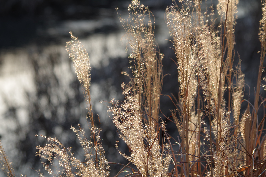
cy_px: 88
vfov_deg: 8.5
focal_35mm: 162
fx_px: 1197
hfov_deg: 12.7
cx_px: 133
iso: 100
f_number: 5.6
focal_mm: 107.5
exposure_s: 1/200
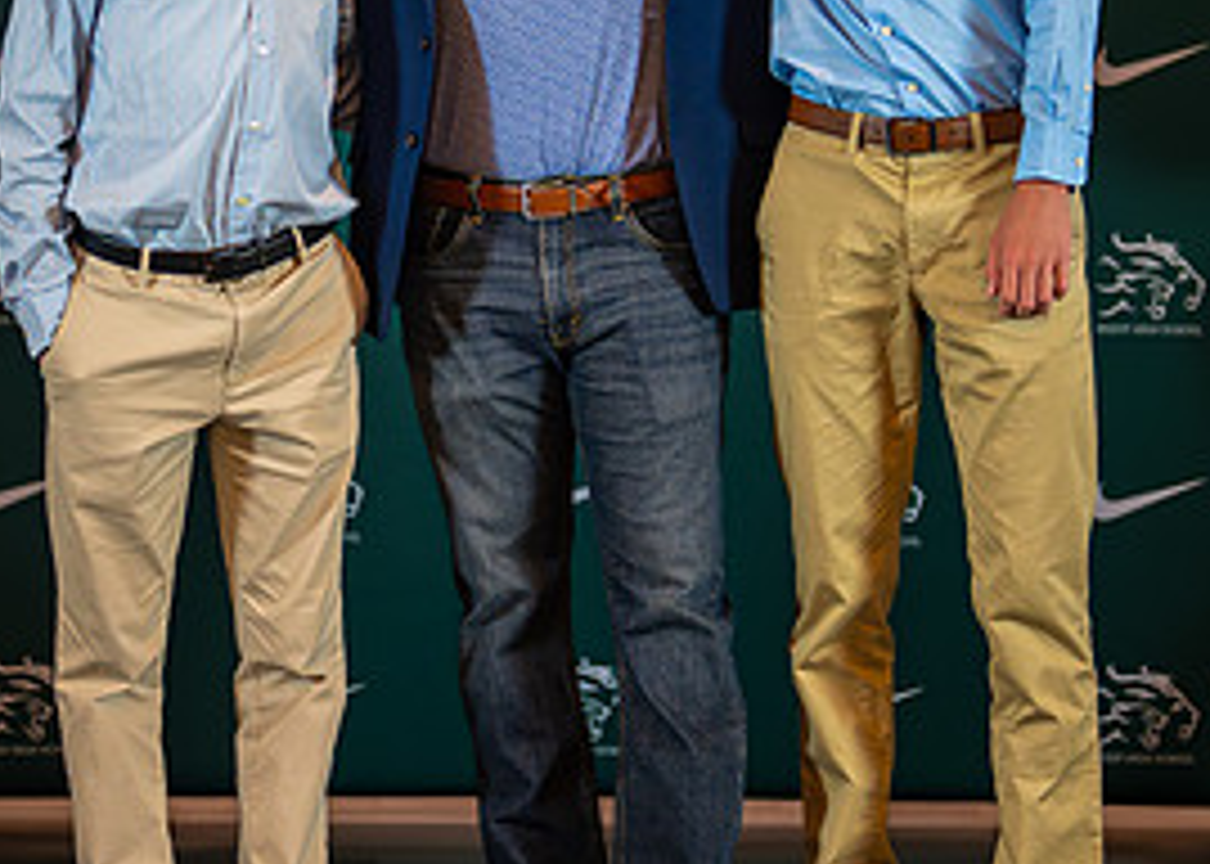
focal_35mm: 117
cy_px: 261
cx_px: 553
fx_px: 4020
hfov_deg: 17.1
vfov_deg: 12.2
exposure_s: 1/400
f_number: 1.2
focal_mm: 50
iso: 1600
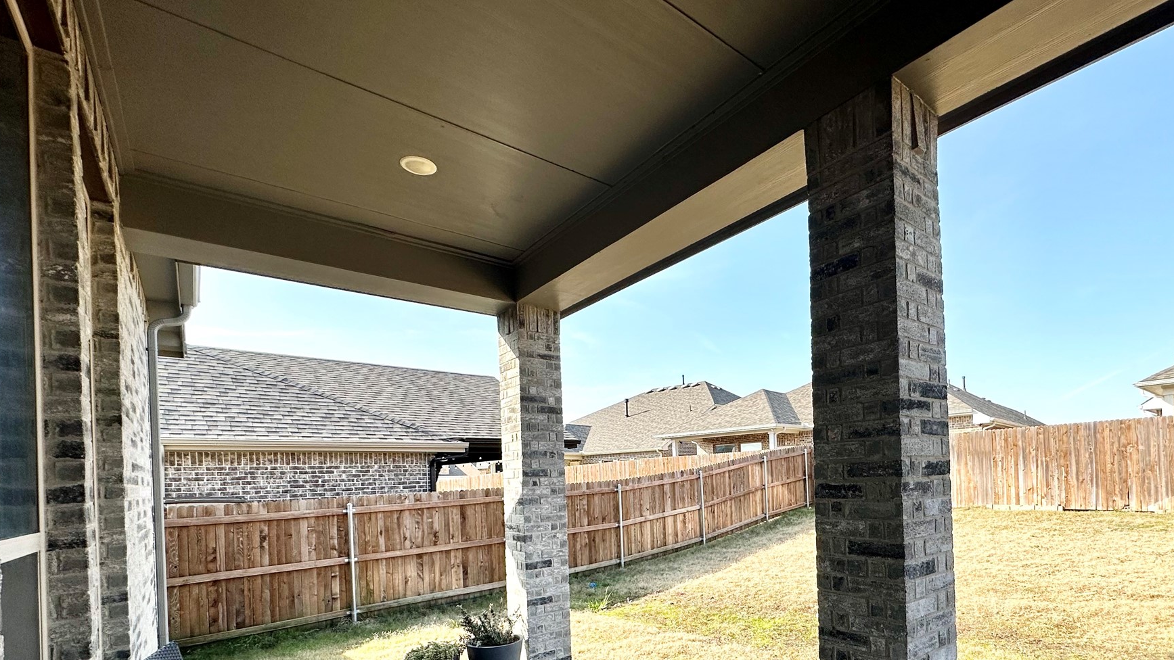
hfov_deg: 92.0
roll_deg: +1.9
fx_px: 560
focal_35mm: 18
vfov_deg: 58.6
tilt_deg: -0.2
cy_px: 476
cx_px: 673
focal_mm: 2.22
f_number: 2.2
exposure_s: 1/1052
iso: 50
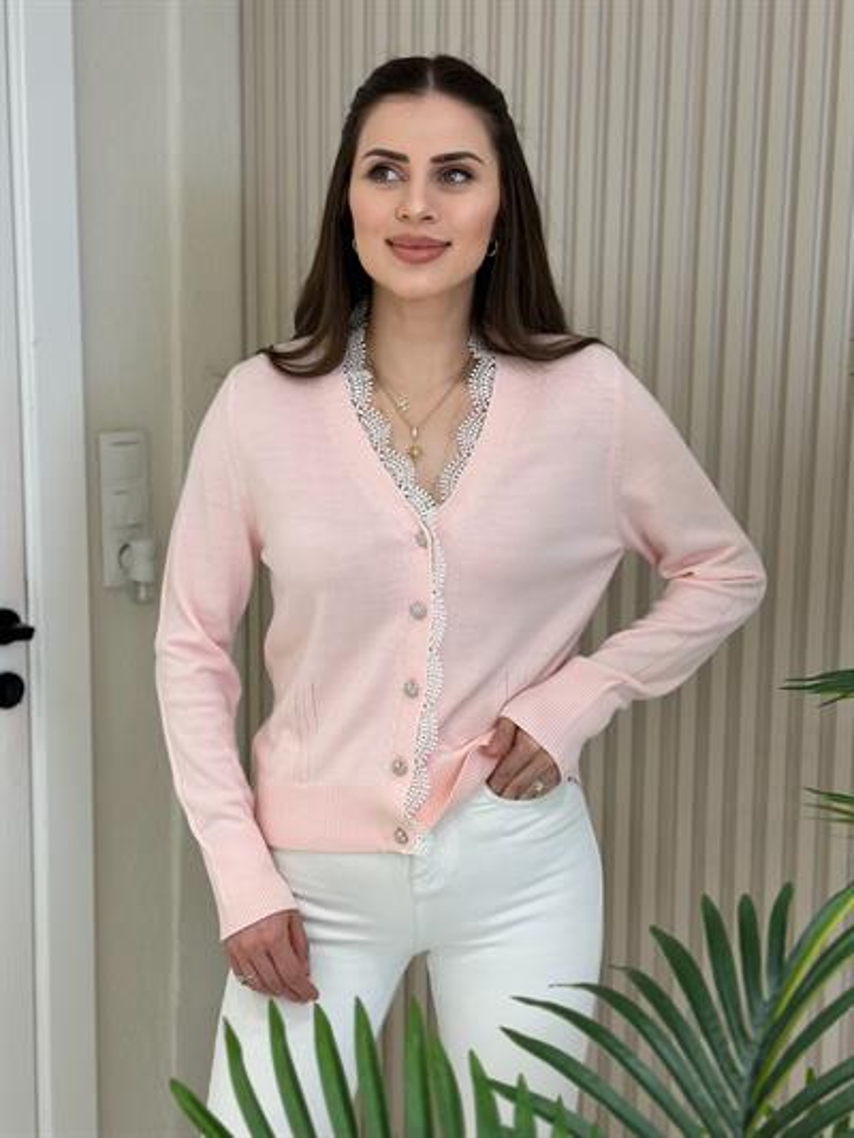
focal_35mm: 48
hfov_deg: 30.3
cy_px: 569
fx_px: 1578
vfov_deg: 39.6
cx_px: 427
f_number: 1.78
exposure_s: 1/141
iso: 64
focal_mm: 6.86
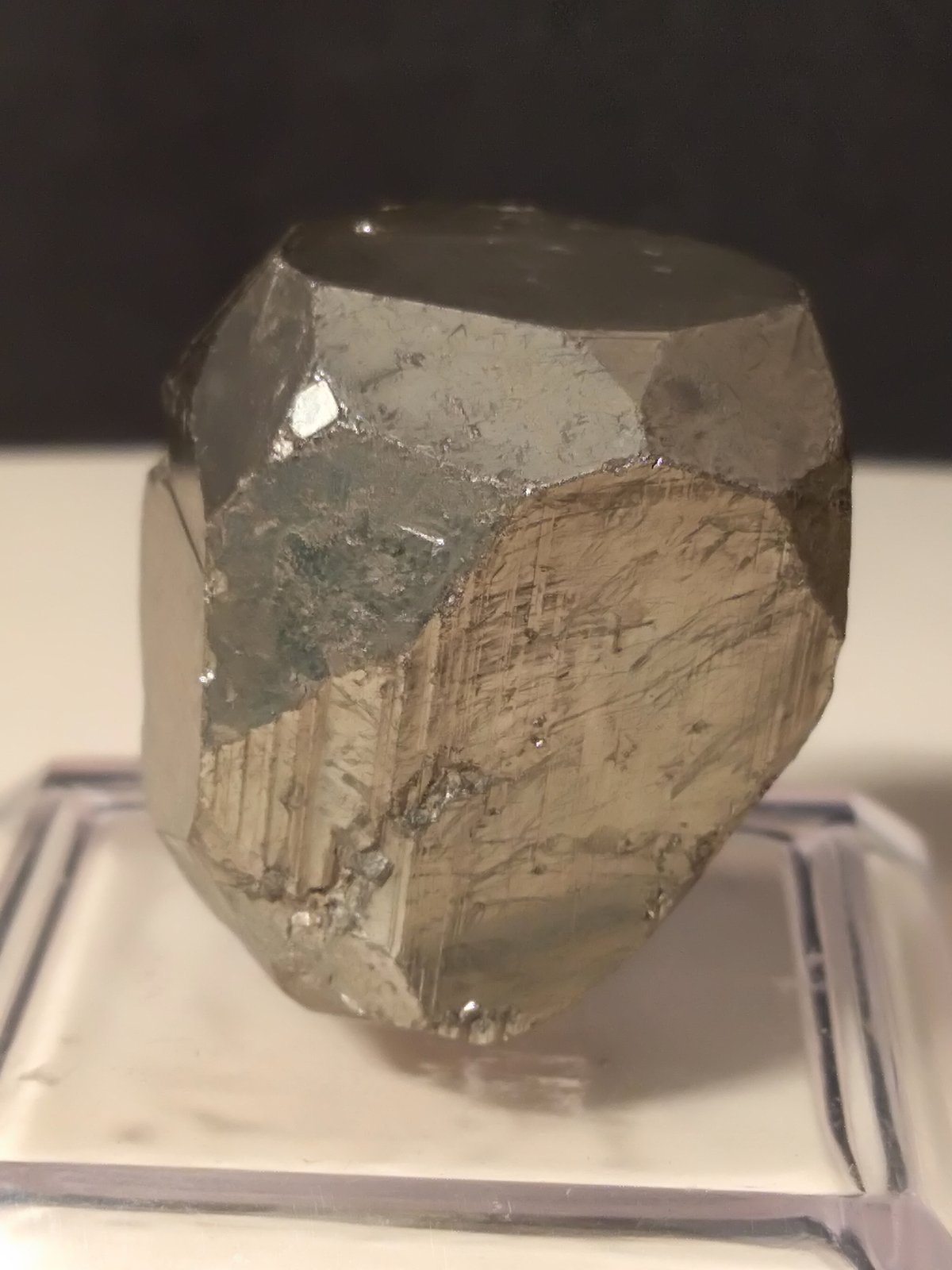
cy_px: 635
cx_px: 476
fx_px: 953
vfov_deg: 67.3
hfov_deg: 53.1
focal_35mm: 26
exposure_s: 1/121
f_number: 2
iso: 100
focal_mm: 3.54
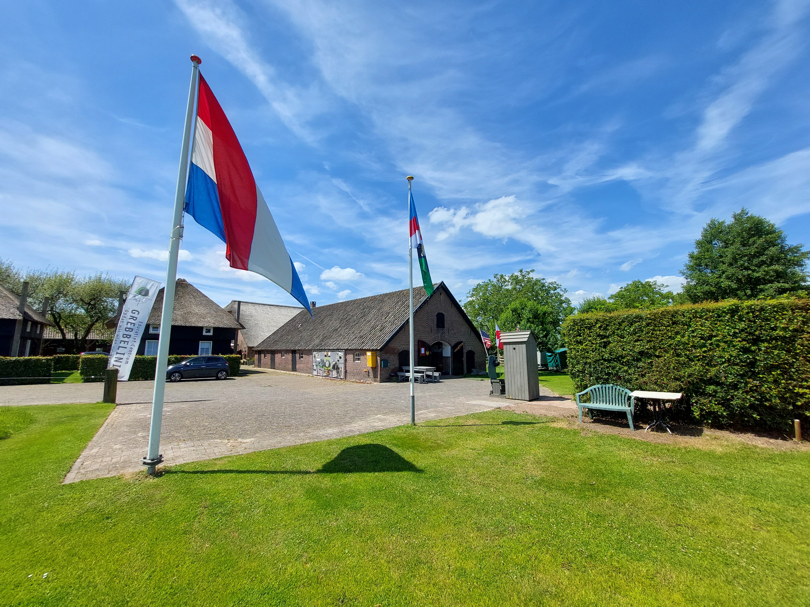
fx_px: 304
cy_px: 304
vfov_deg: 89.9
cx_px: 405
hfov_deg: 106.2
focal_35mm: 13
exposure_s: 1/1926
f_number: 2.2
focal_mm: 1.74
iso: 50
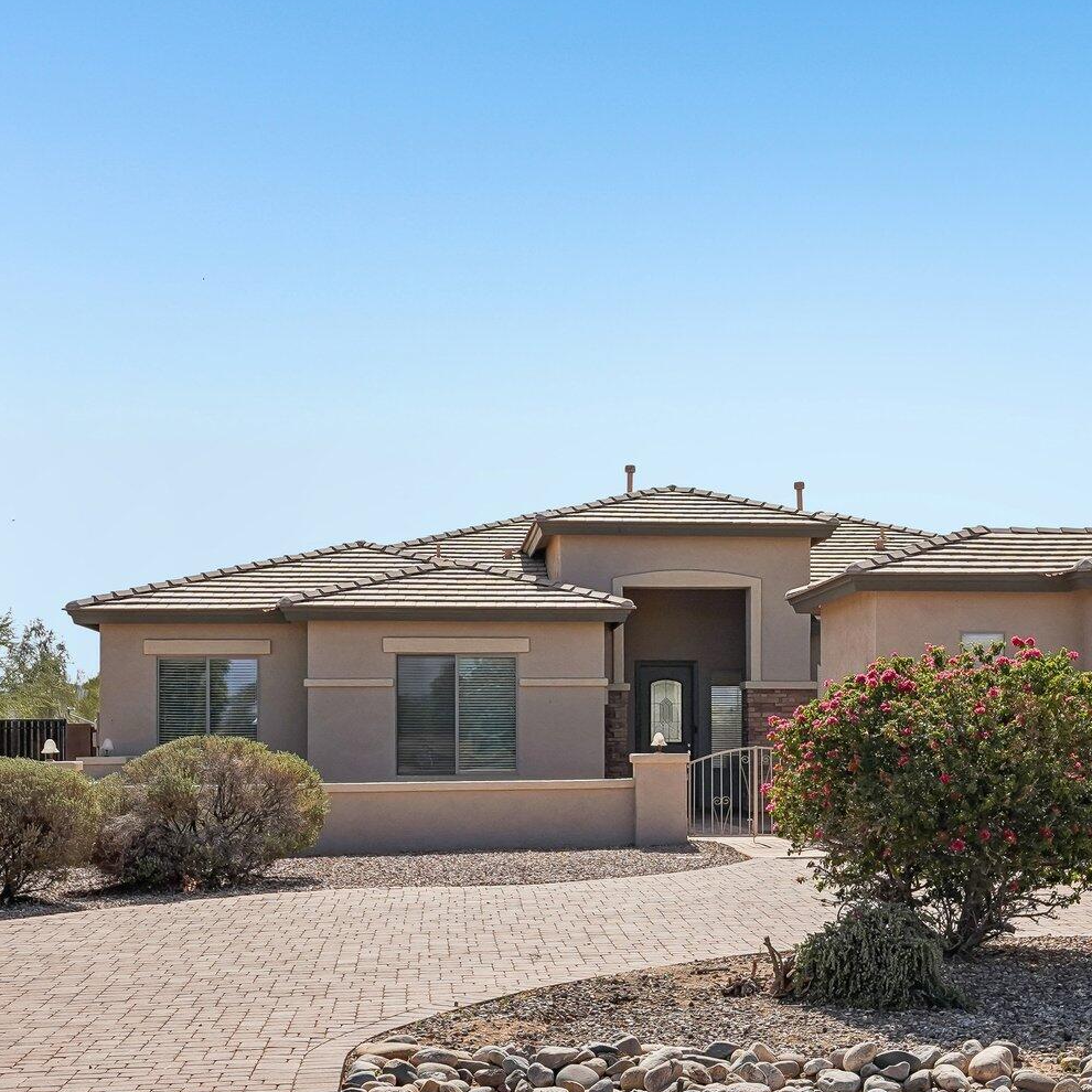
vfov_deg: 29.4
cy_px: 690
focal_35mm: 58
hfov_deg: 29.2
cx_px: 792
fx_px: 2070
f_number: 8
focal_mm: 33
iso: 400
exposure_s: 1/1250
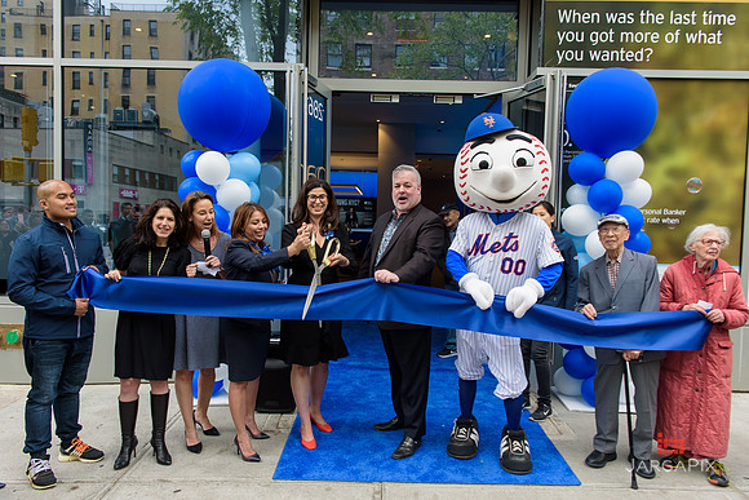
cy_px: 250
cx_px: 374
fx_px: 562
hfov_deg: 67.4
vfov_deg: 48.0
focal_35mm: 27
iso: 200
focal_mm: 27
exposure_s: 1/250
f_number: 5
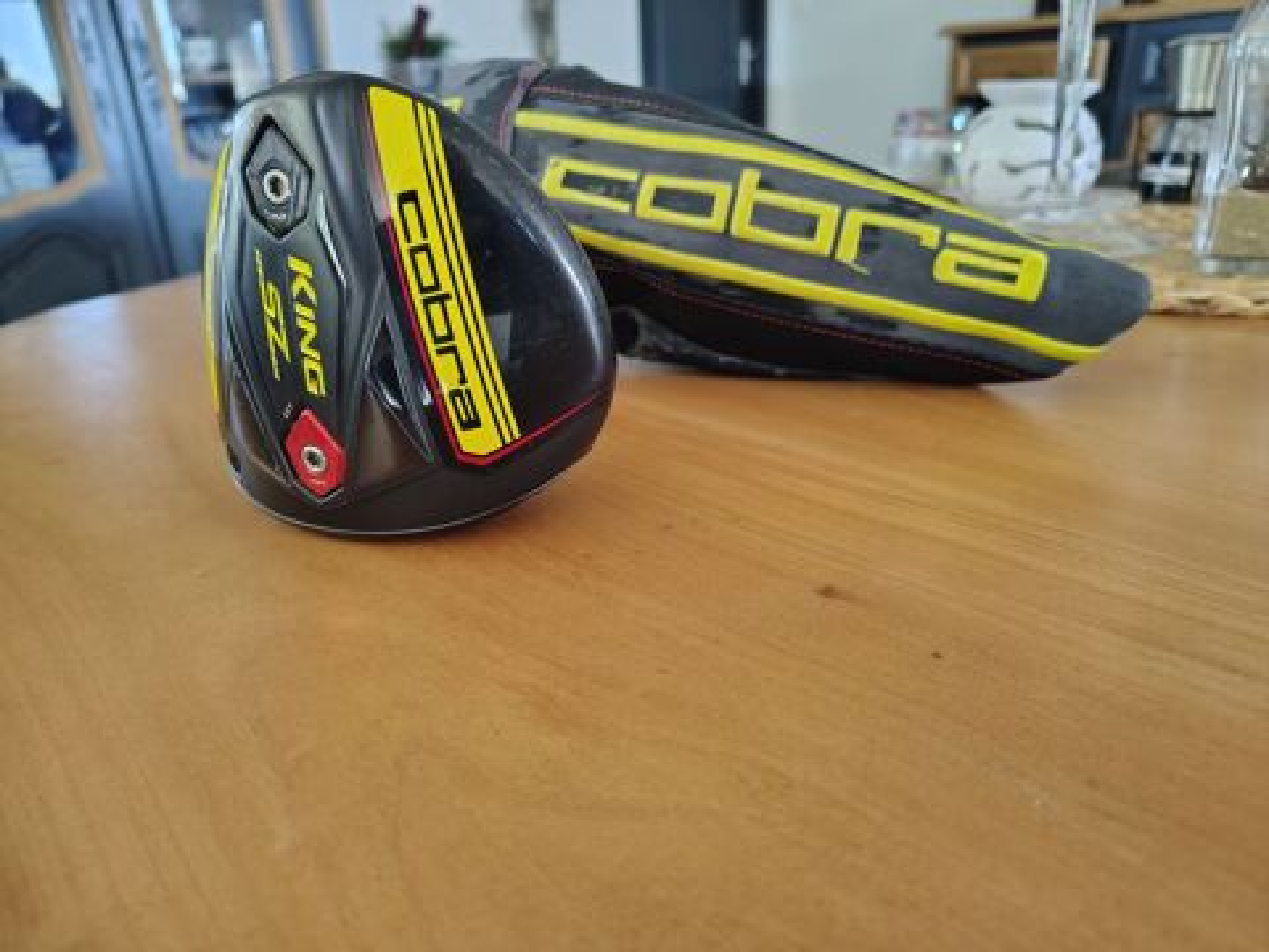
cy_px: 476
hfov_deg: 71.6
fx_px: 880
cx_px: 634
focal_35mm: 24
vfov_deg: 56.8
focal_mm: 5.56
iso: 1668
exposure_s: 1/50
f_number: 1.8
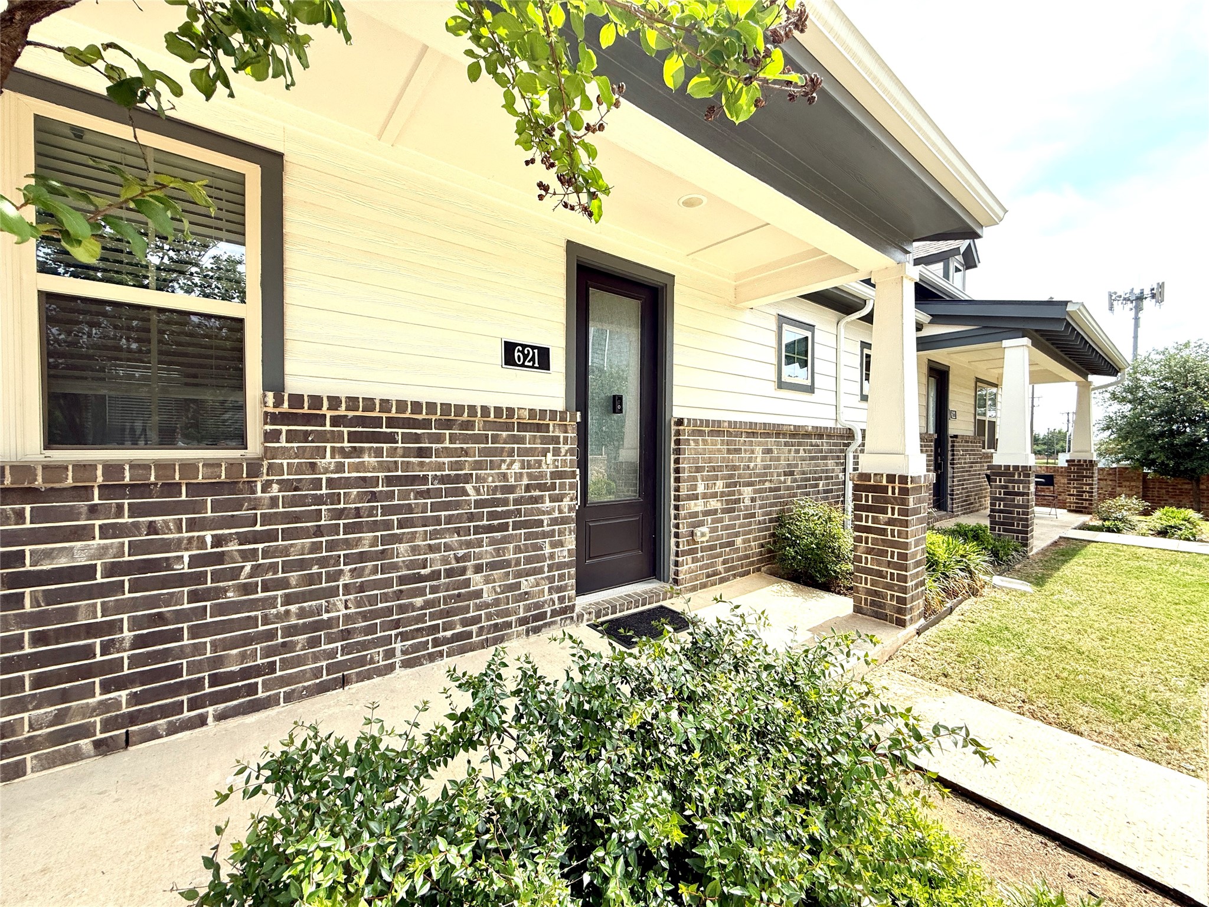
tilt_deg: -0.7
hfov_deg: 102.1
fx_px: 489
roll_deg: -0.9
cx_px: 604
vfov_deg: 85.7
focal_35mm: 14
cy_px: 454
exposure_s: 1/985
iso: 50
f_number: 2.2
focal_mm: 2.22
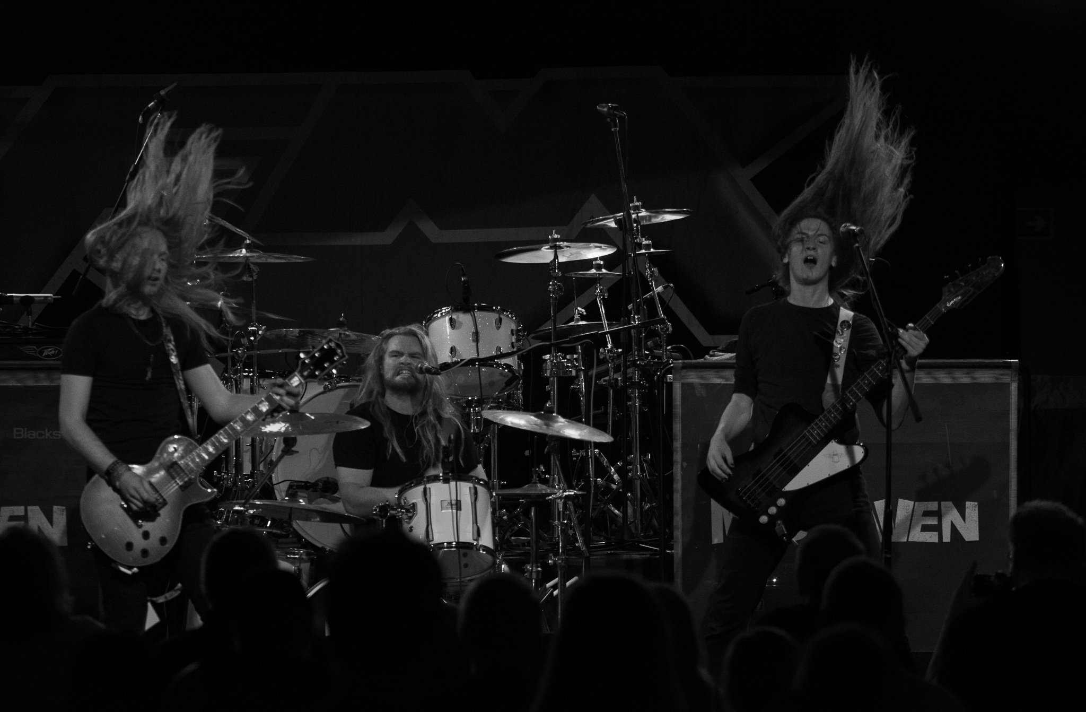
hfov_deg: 12.1
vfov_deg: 7.9
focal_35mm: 171
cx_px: 605
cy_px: 354
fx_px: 5140
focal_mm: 102
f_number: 2.8
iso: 2200
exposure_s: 1/250
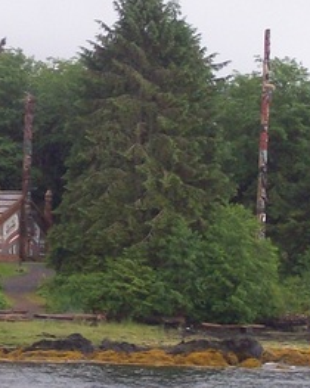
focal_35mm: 222
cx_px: -9
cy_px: -11
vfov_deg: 8.7
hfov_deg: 6.9
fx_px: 2549
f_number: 3.8
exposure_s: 1/340
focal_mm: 11.6
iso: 80
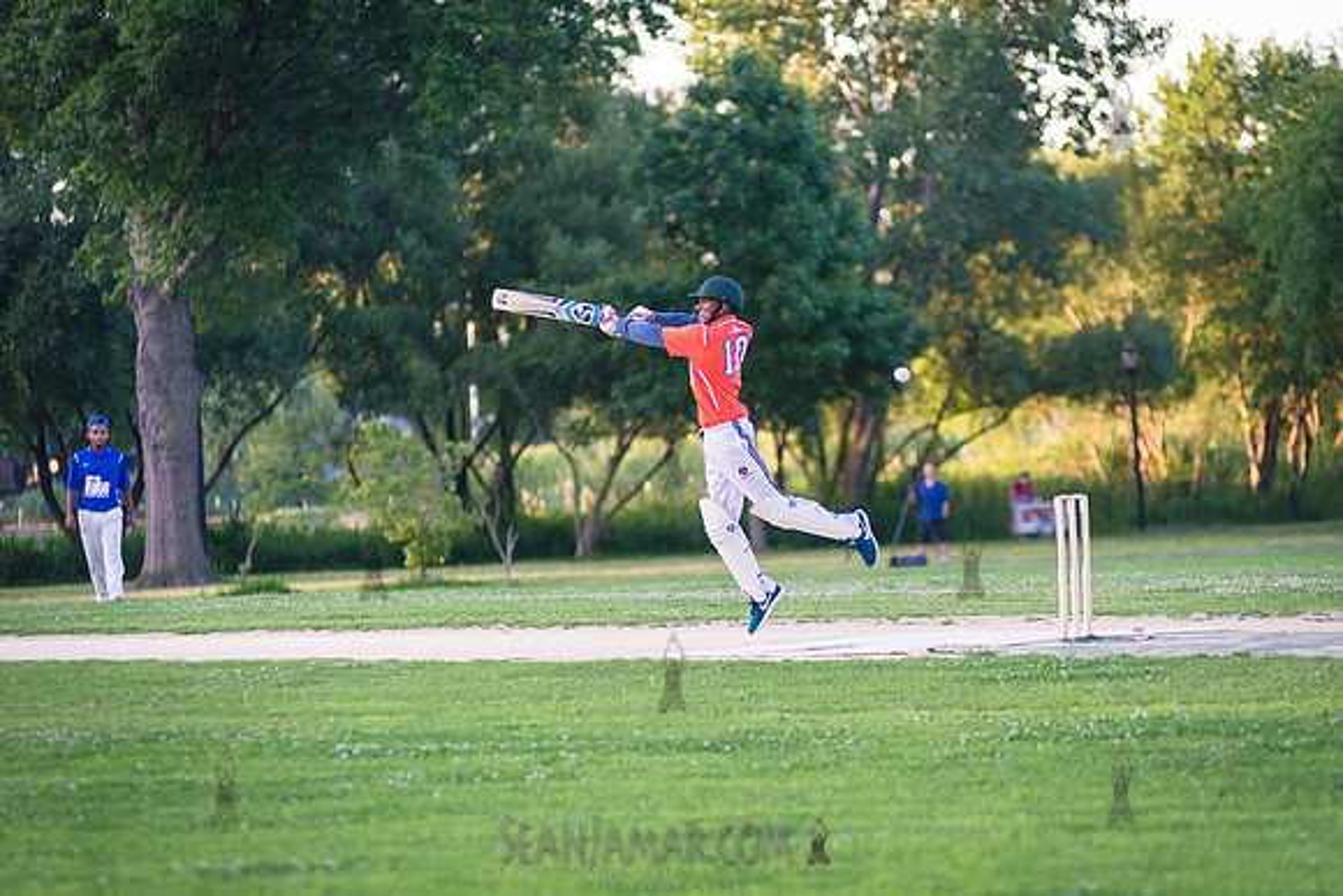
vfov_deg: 7.7
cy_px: 445
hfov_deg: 11.6
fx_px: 6631
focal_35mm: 178
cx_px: 730
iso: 1600
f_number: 2.8
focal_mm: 155
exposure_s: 1/1250
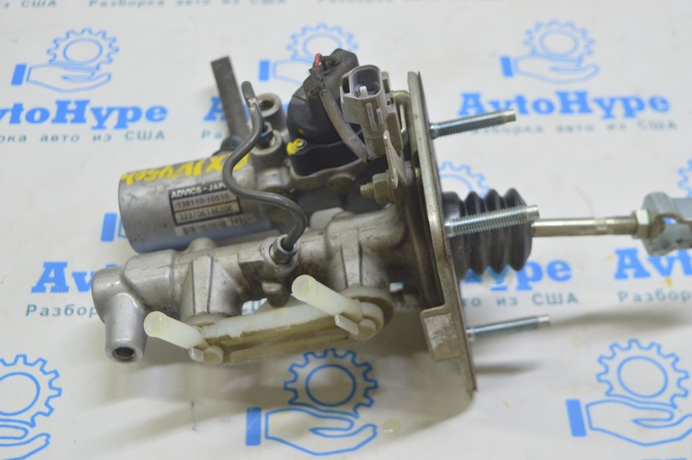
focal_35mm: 57
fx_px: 1095
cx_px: 346
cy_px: 230
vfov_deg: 23.7
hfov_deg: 35.1
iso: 400
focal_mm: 38
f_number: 5.6
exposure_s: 1/20
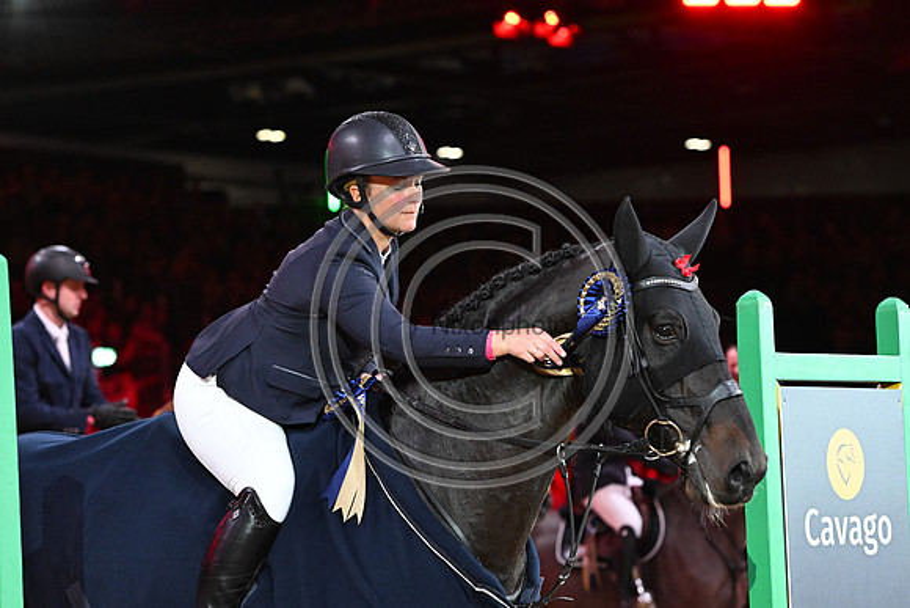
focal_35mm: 155
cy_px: 304
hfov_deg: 13.2
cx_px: 455
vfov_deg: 8.9
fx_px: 3919
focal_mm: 155
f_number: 5.6
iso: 6400
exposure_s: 1/500
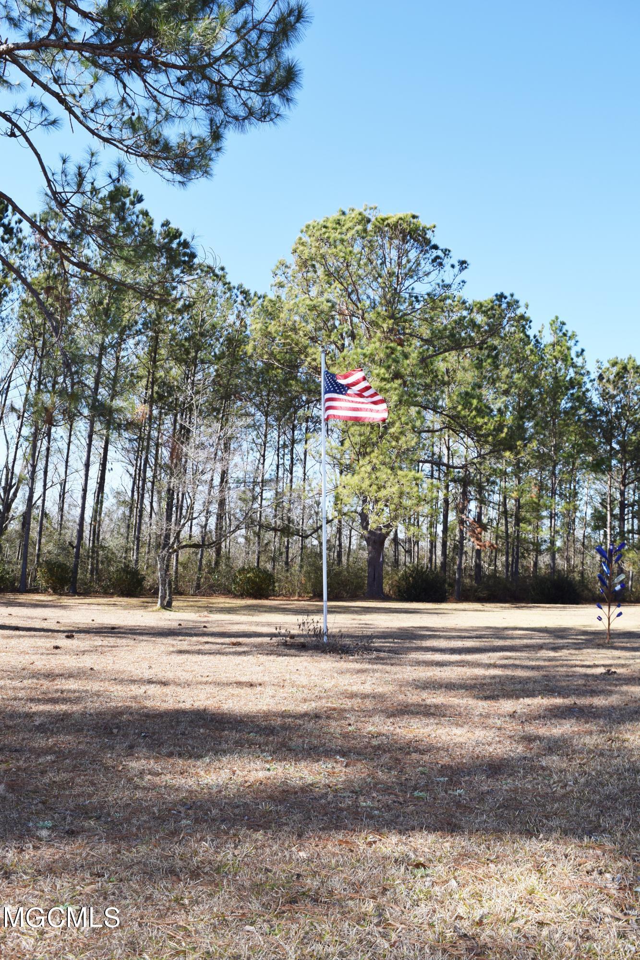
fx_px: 720
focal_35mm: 27
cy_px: 480
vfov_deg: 67.4
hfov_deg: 47.9
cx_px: 320
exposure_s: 1/200
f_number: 7.1
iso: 100
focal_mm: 18
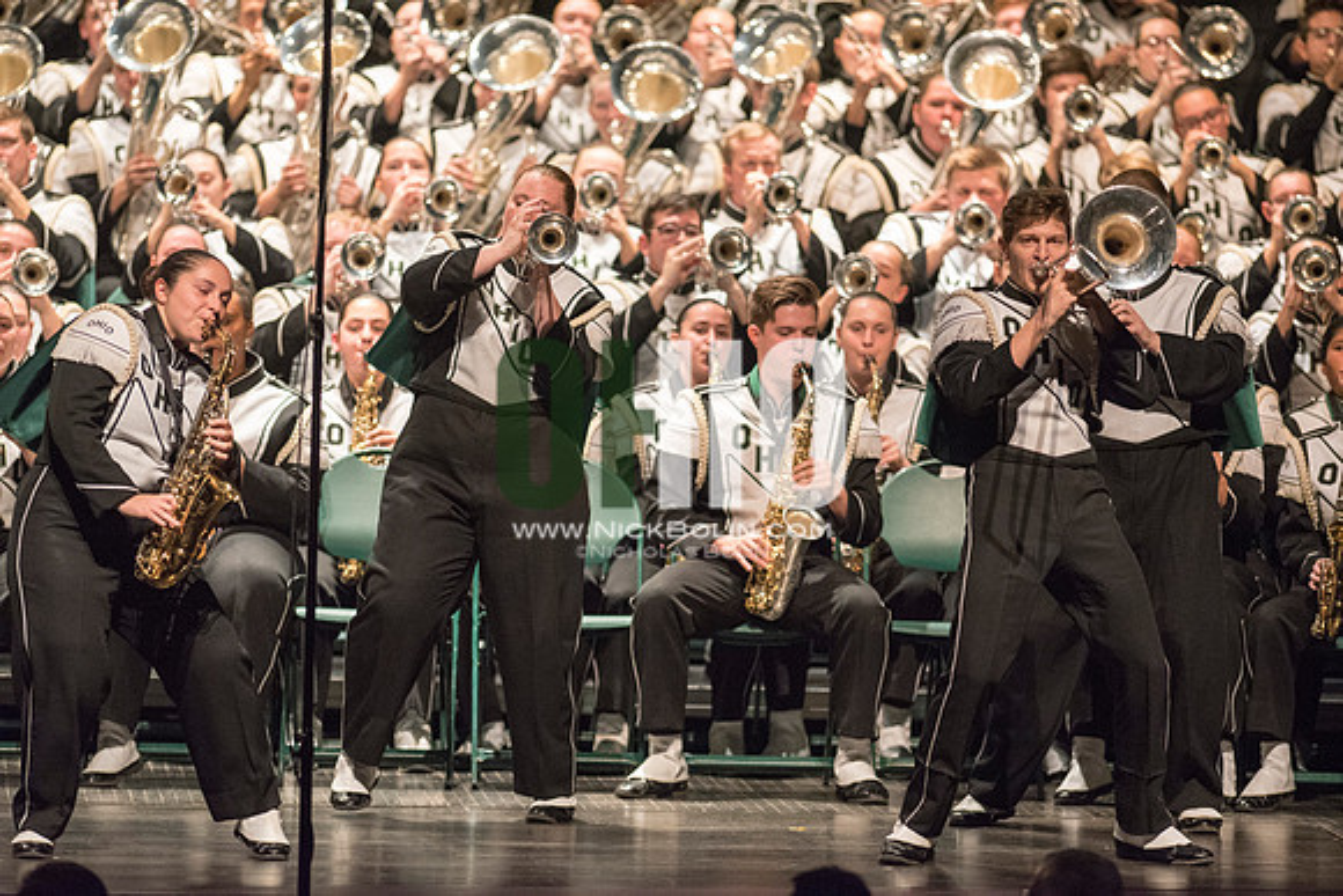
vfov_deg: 4.6
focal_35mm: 300
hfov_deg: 6.9
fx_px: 11194
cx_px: 672
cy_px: 448
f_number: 2.8
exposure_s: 1/500
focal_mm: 300
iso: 4000
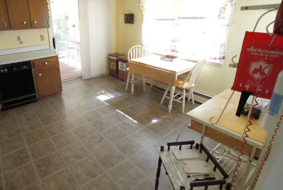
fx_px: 162
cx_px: 109
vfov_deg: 60.2
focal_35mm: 21
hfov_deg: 80.9
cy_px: 81
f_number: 7.1
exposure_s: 1/50
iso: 3200
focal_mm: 11
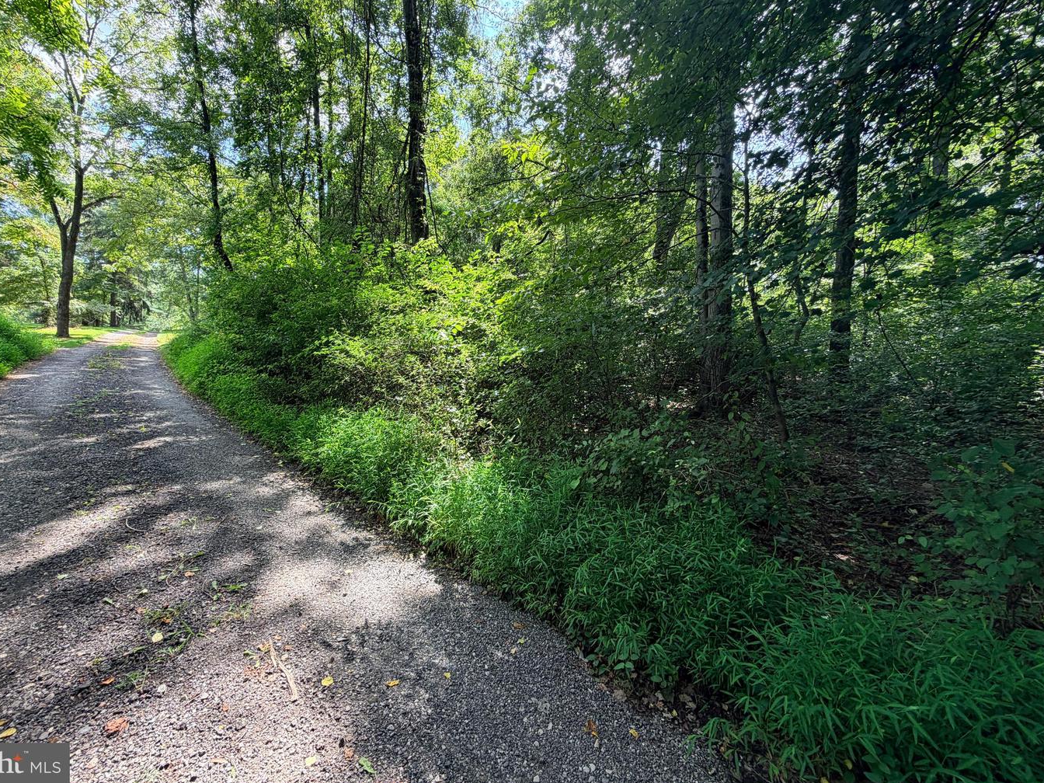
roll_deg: -2.4
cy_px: 368
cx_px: 492
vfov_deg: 81.7
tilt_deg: +0.8
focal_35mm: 15
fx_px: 452
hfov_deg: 98.1
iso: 50
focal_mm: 2.22
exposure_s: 1/121
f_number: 2.2
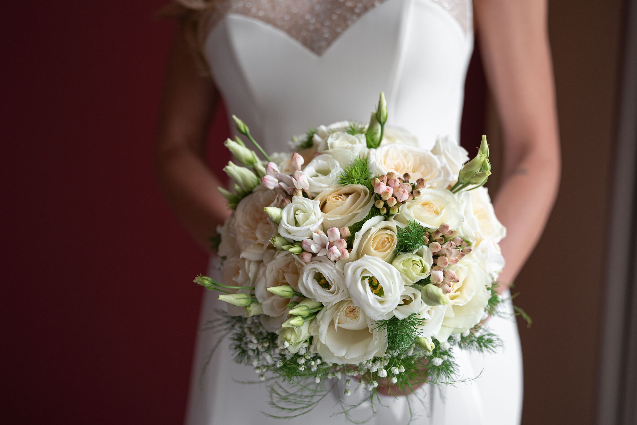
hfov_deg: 41.1
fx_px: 850
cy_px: 212
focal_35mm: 48
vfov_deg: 28.1
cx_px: 318
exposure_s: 1/400
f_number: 2.8
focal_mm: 48
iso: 640
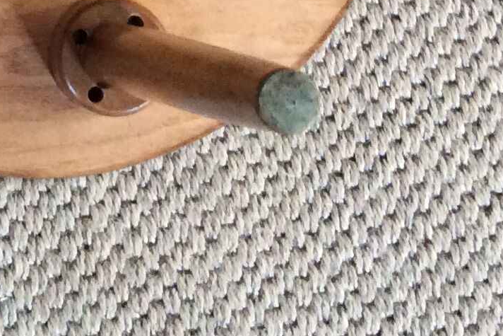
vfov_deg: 10.7
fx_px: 1691
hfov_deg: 16.4
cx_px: -42
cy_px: -231
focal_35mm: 121
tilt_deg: -76.1
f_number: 2.4
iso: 160
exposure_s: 1/25
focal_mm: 3.3
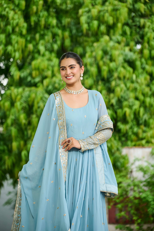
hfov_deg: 11.4
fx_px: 771
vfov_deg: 17.1
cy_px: 116
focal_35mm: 120
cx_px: 77
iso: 640
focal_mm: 120
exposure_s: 1/200
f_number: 4
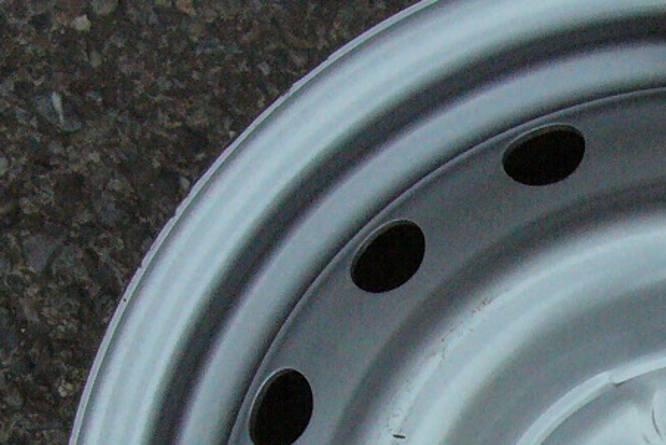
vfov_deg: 12.8
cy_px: 604
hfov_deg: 19.1
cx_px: 712
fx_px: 1907
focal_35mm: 103
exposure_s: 1/500
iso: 400
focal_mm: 5.8
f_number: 5.6
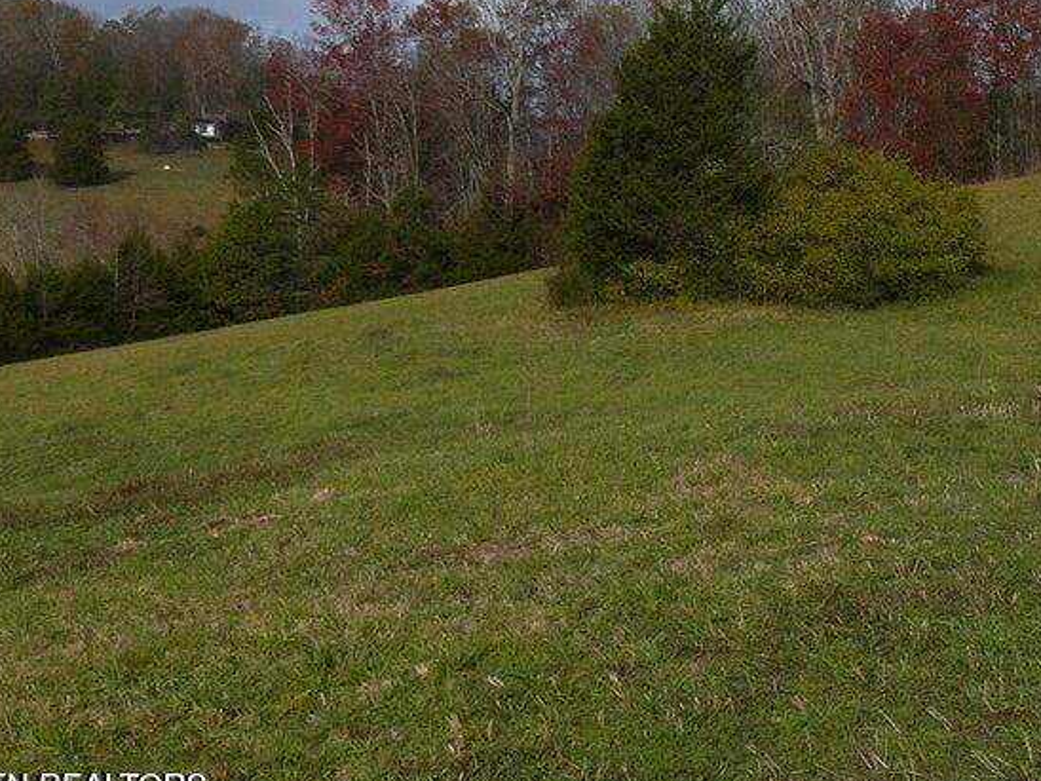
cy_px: 232
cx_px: 765
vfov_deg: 25.9
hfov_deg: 33.7
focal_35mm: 56
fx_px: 1684
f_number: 6.3
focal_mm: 6
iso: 100
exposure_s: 1/400
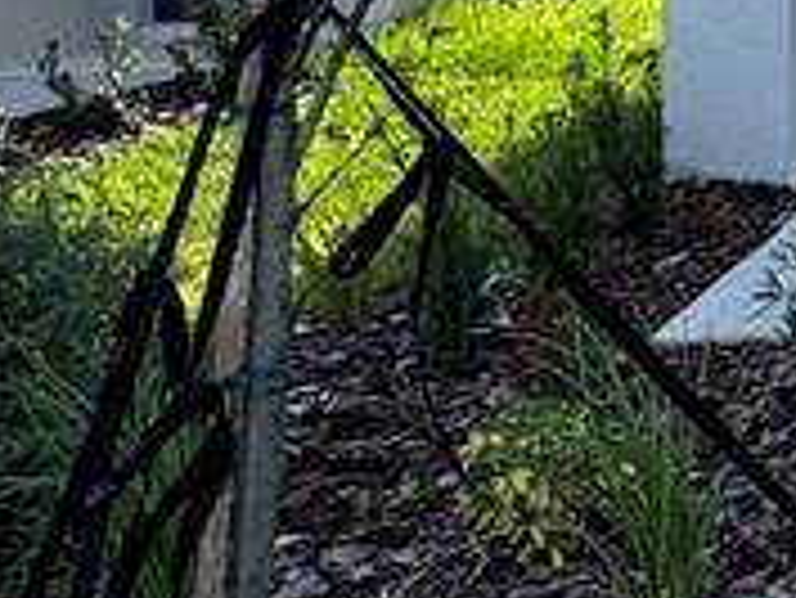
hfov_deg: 17.6
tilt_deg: +2.6
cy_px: -270
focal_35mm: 81
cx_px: 1565
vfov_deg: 16.7
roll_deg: +1.2
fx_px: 1864
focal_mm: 2.22
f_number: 2.2
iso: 50
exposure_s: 1/1110
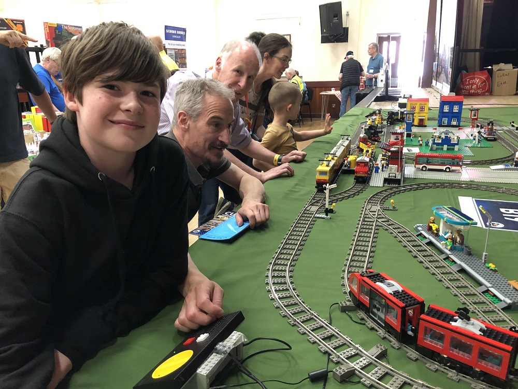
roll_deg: +0.6
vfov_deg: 49.7
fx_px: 419
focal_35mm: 28
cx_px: 259
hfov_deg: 63.4
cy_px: 194
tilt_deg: -17.6
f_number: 1.8
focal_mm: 3.99
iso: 100
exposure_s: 1/14
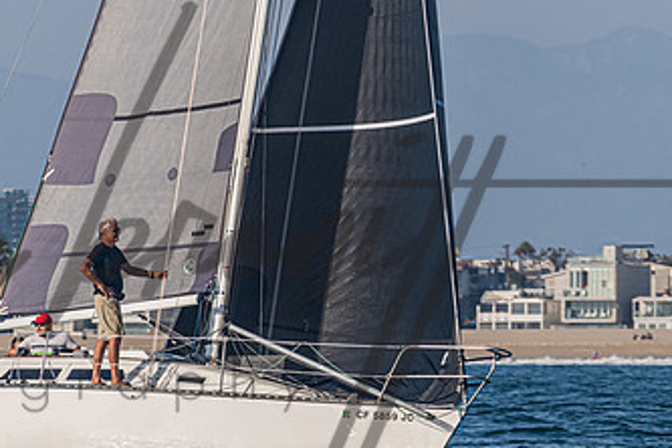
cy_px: 197
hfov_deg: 4.4
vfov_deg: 2.9
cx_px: 257
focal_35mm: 469
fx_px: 8754
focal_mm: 200
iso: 400
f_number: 6.3
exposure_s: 1/1600
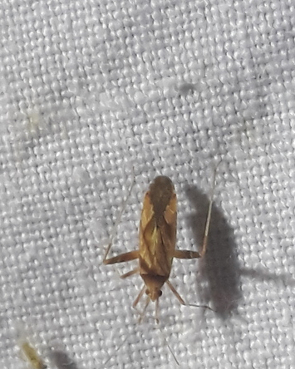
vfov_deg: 47.3
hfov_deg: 39.1
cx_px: 138
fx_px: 415
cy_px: 239
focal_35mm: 38
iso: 160
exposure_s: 1/50
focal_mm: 3.71
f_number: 1.7
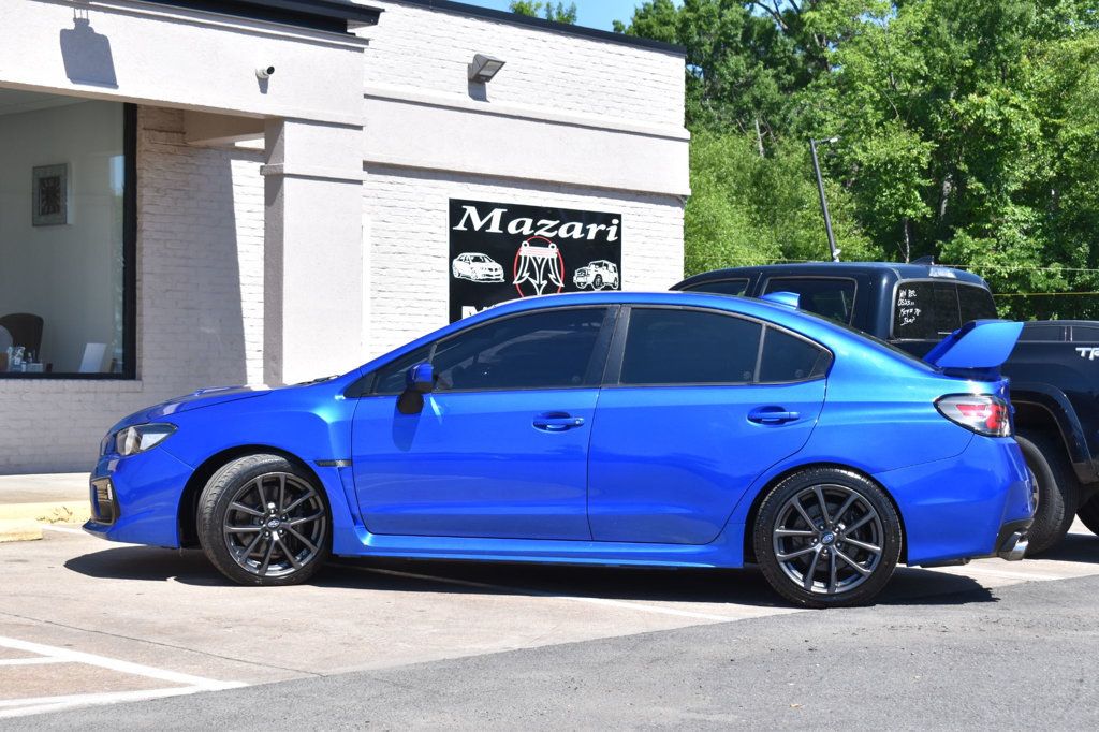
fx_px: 2060
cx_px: 550
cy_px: 366
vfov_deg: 20.1
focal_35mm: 68
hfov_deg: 29.9
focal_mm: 45
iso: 200
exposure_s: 1/320
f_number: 8
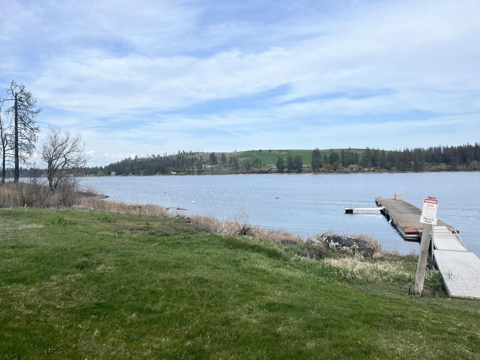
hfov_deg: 67.3
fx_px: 361
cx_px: 240
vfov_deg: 53.1
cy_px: 180
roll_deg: +1.6
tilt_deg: -1.3
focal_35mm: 26
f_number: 1.6
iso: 50
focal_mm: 5.1
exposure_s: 1/3135
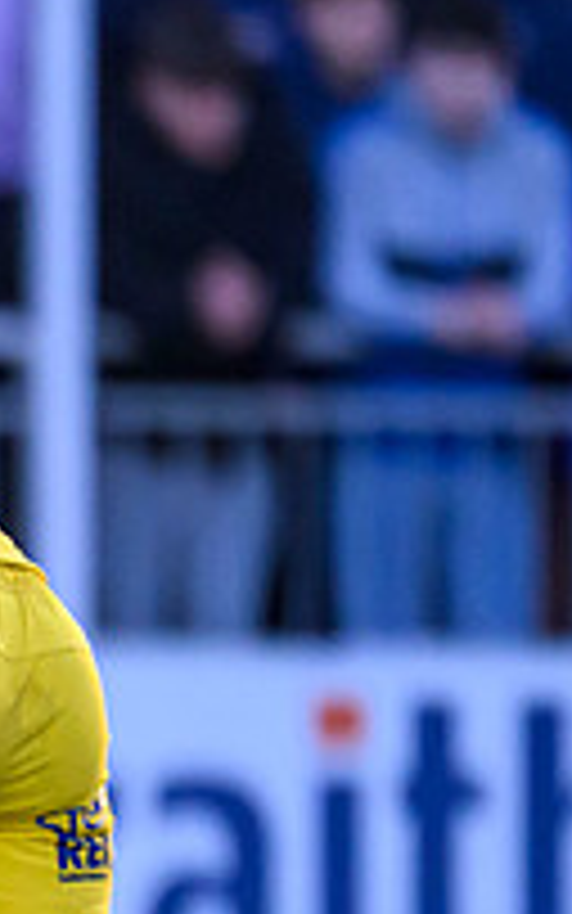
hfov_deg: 0.5
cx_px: -1075
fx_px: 68891
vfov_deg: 0.8
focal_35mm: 2764
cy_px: 778
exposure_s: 1/1600
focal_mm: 560
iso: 3200
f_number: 4
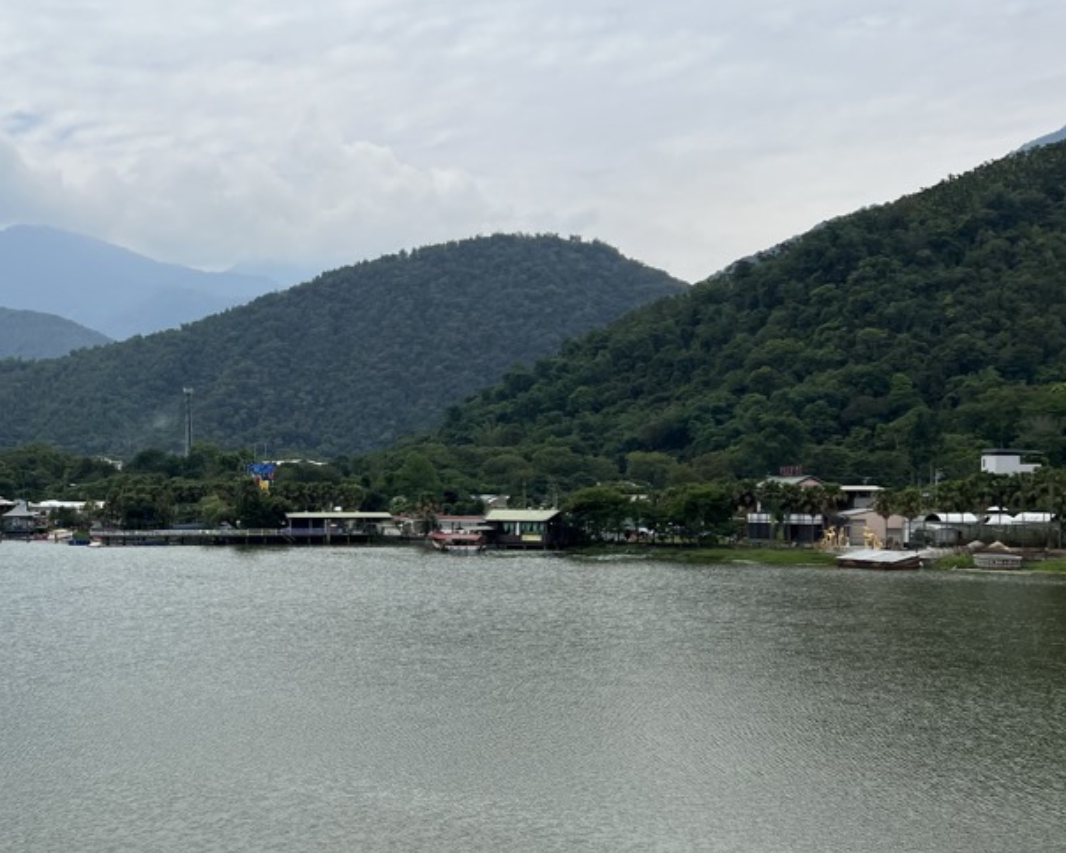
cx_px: 252
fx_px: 1356
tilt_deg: -1.4
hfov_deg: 41.5
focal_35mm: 43
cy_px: 519
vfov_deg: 34.7
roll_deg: +0.2
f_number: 1.5
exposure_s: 1/3831
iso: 50
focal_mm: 5.7
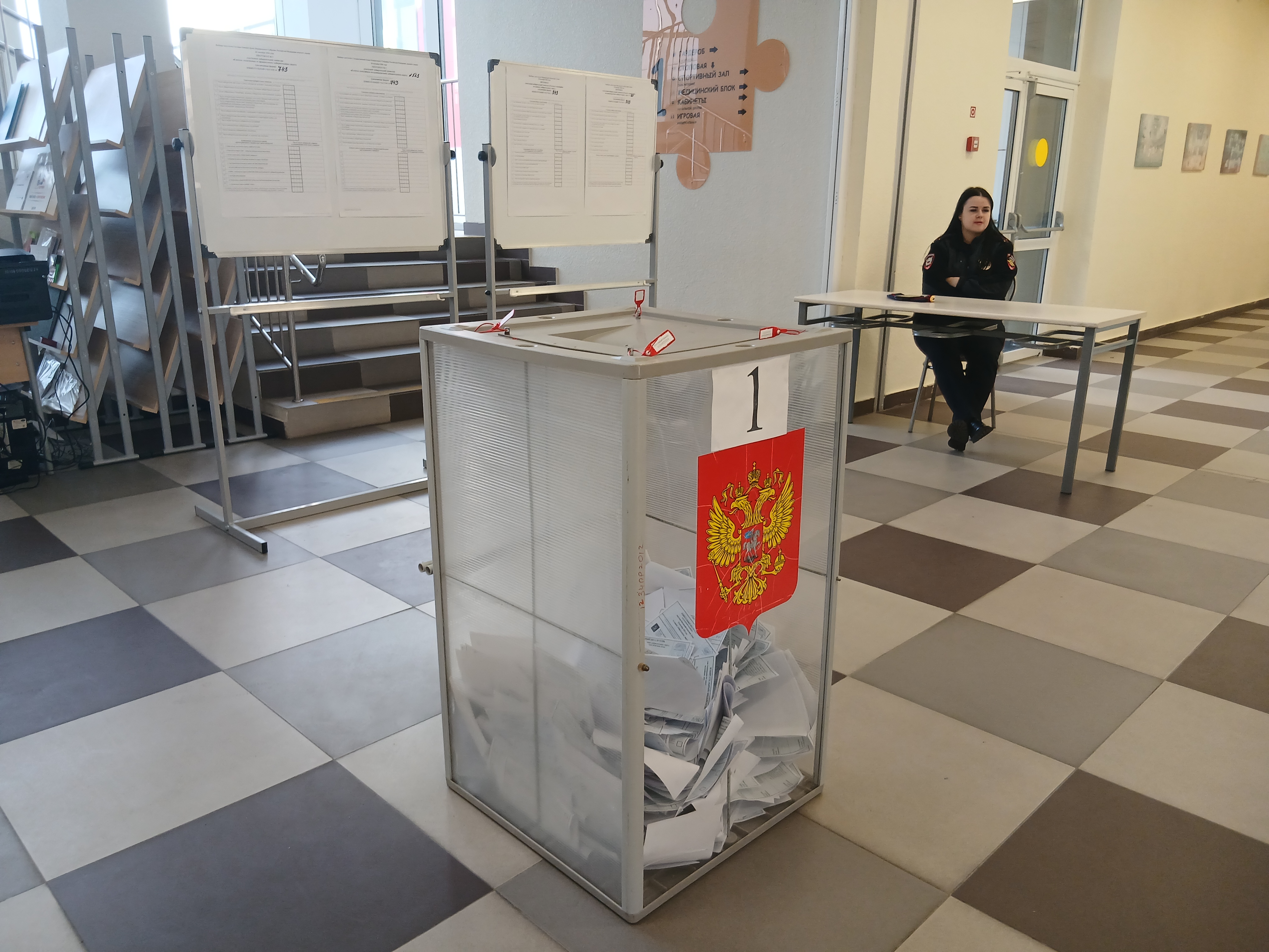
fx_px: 953
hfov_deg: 67.3
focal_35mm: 26
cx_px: 634
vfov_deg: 53.1
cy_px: 476
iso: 100
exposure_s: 1/50
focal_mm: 3.98
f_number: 1.8
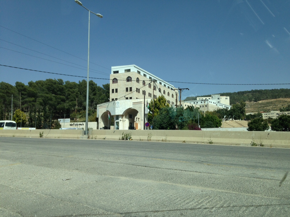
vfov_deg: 42.9
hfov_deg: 55.4
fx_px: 276
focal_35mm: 33
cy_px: 108
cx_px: 145
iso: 50
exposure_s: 1/1748
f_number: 2.4
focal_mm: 4.12
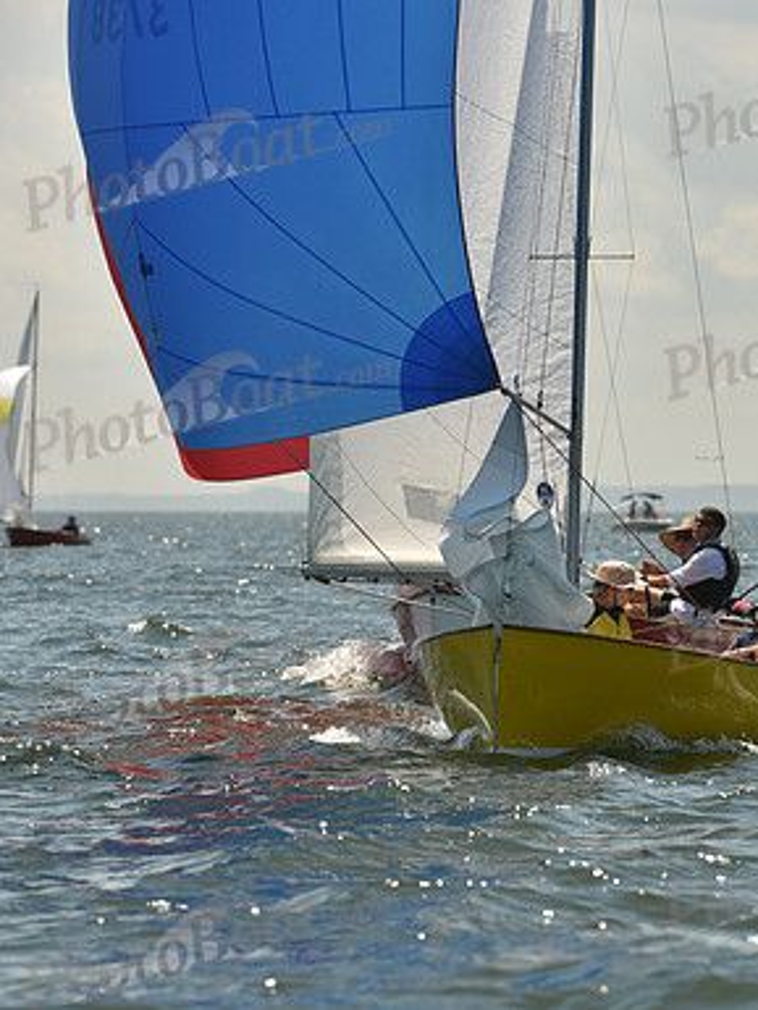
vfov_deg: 6.8
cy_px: 505
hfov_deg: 5.1
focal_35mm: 290
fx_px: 8462
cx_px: 530
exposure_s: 1/2000
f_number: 5.6
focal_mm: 200
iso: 250
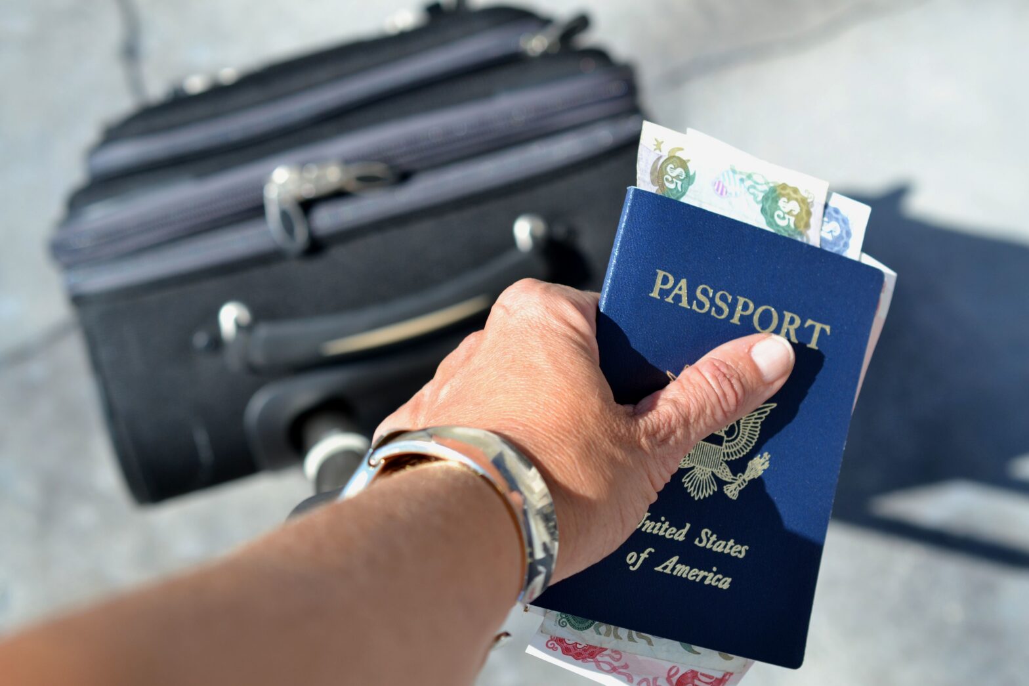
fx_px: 1715
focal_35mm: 60
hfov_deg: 33.4
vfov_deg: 22.6
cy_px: 343
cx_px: 514
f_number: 5.6
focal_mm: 40
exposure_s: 1/1000
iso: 200
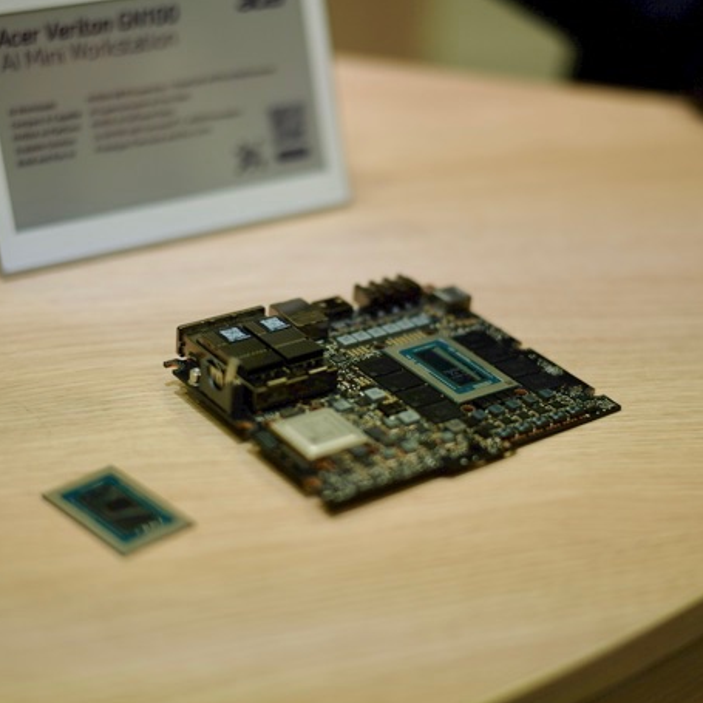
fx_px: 1493
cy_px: 348
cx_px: 354
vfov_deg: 26.5
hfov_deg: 26.5
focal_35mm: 65
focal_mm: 50
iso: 160
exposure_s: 1/500
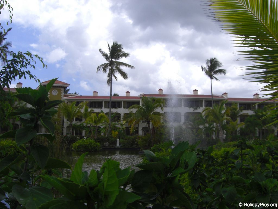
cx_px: 139
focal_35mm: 38
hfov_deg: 49.0
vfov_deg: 37.7
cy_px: 104
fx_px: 305
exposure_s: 1/160
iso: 64
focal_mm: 6.2
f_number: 8
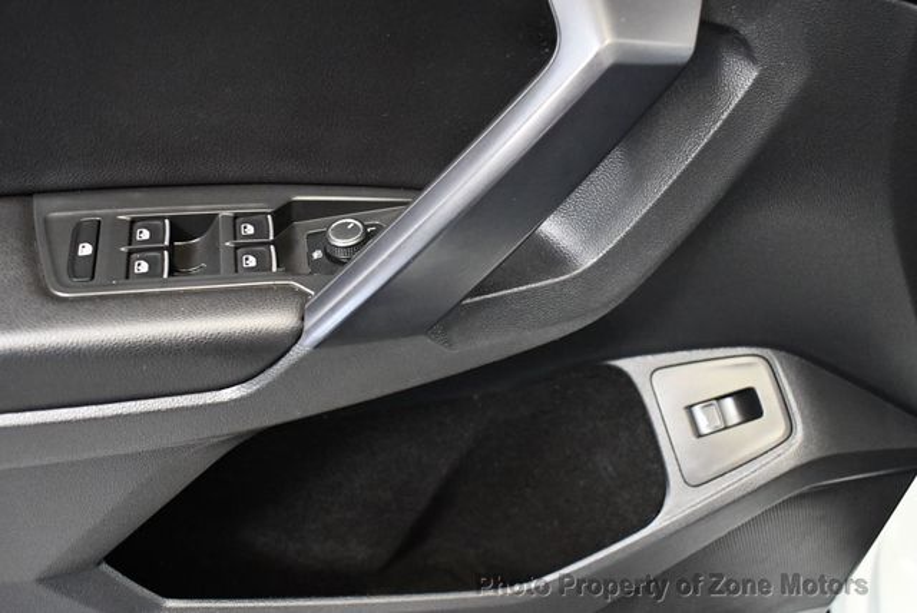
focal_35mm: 36
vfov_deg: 36.9
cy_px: 306
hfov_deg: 53.1
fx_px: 918
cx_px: 458
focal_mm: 18
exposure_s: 1/60
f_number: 3.5
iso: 5000
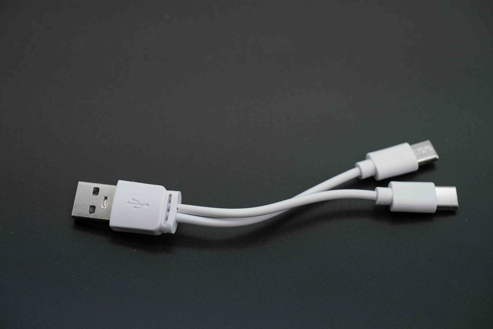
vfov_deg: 11.9
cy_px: 164
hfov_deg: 17.8
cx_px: 246
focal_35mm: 115
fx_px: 1575
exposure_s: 1/60
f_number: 8
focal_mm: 115
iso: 320
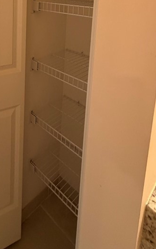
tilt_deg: -6.8
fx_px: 197
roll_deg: -1.9
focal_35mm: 29
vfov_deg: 54.6
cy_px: 17
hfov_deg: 40.2
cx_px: 18
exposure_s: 1/60
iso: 400
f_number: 2.2
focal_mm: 2.22
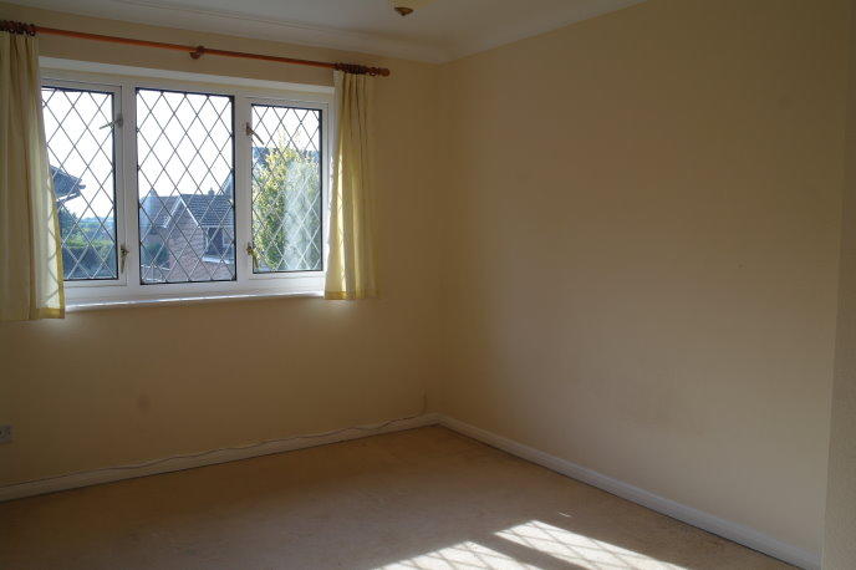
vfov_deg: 44.9
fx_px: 689
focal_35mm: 29
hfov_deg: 63.7
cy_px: 285
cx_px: 428
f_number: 8
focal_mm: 19
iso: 100
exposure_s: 1/50
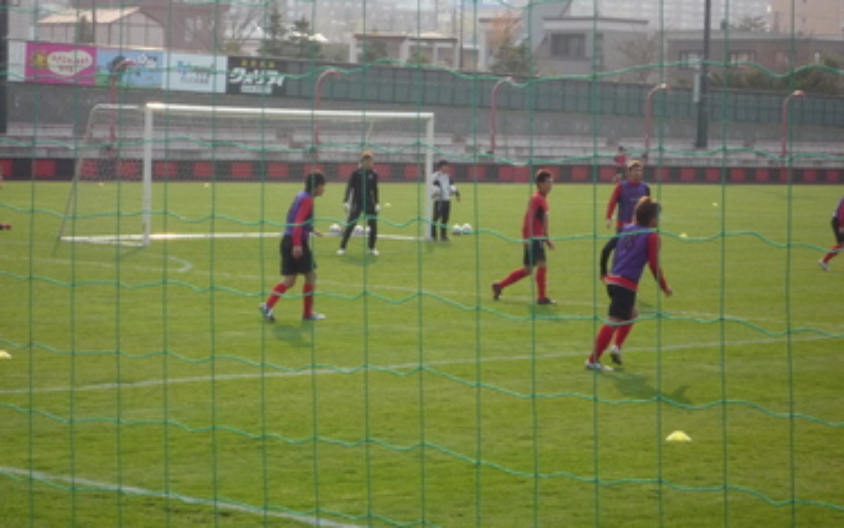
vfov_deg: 11.0
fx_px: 2738
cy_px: 186
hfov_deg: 17.5
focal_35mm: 119
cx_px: 404
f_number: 5.6
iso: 320
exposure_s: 1/500
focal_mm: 17.6
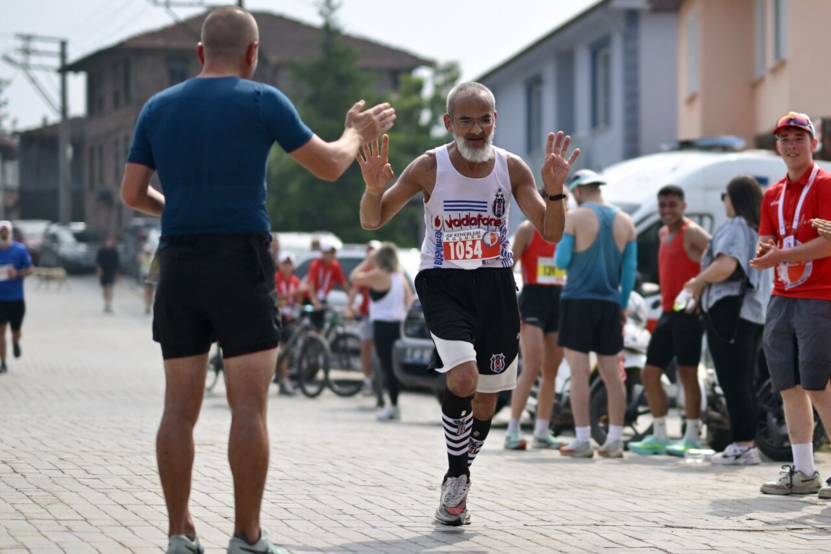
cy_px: 277
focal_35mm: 50
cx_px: 416
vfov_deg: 27.0
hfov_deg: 39.6
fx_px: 1154
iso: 320
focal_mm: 50
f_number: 1.2
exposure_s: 1/32000
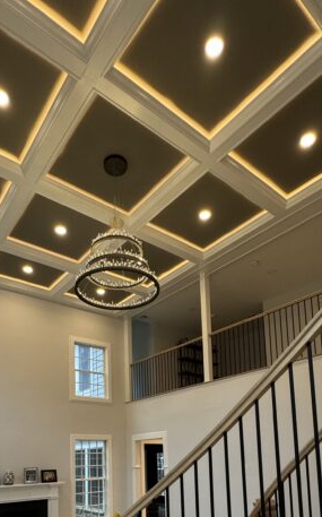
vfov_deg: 64.0
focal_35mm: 26
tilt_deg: +7.0
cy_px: 417
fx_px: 366
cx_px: 146
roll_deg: +1.5
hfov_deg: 47.5
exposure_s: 1/120
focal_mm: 2.22
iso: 200
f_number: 2.2
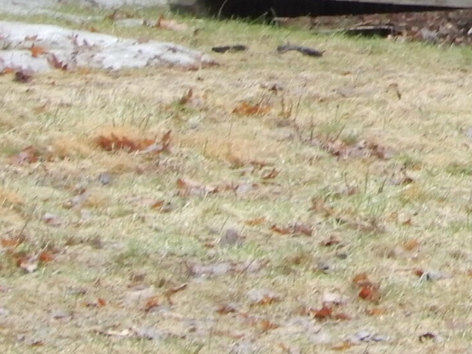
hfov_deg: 2.9
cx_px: 892
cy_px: -231
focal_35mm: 685
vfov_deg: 2.2
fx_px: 9339
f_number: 5.6
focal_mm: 29.4
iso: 280
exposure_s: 1/60
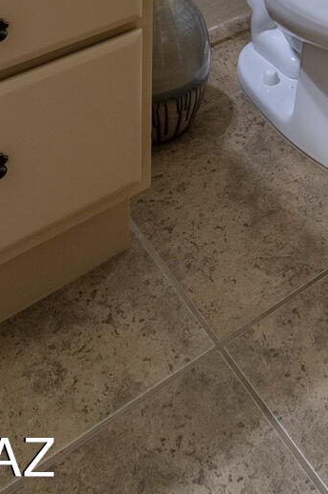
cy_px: -406
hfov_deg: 24.2
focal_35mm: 54
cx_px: 300
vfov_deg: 21.8
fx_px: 739
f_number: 10
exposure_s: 1/80
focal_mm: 14
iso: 200
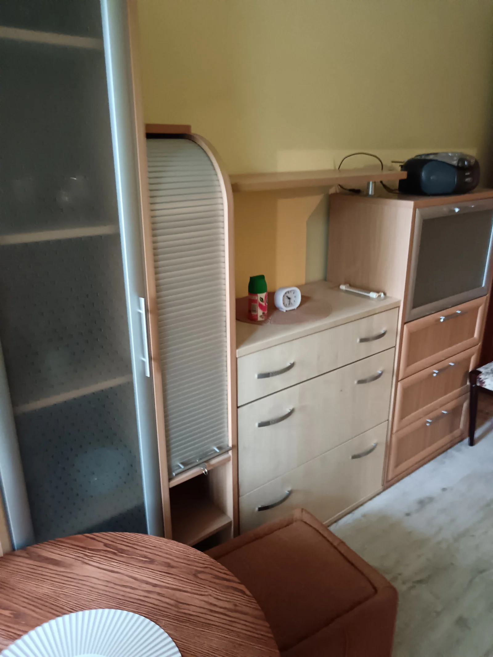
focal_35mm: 27
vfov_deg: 65.3
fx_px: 513
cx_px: 246
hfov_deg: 51.4
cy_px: 328
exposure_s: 1/25
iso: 2887
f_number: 1.9
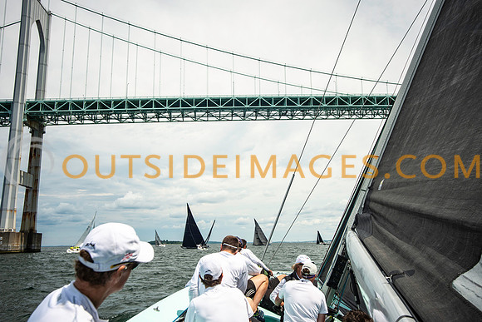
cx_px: 241
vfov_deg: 41.2
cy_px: 161
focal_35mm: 32
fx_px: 428
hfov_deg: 58.8
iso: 250
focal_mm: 31
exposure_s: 1/2000
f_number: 5.6
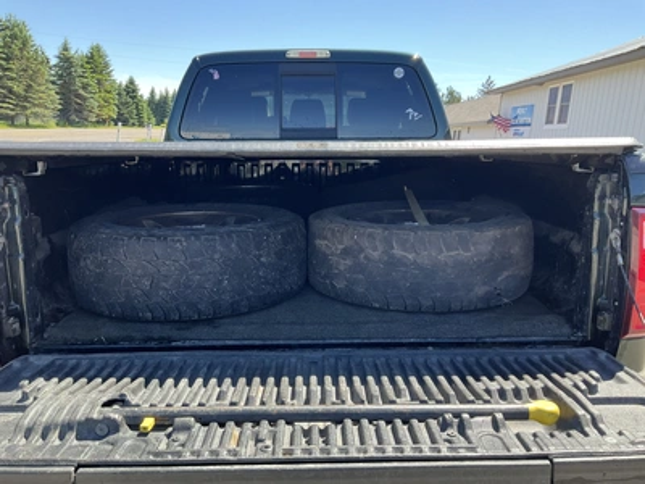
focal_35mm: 29
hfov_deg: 61.7
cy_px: 242
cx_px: 322
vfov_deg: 48.2
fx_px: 540
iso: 25
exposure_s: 1/254
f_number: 1.8
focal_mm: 3
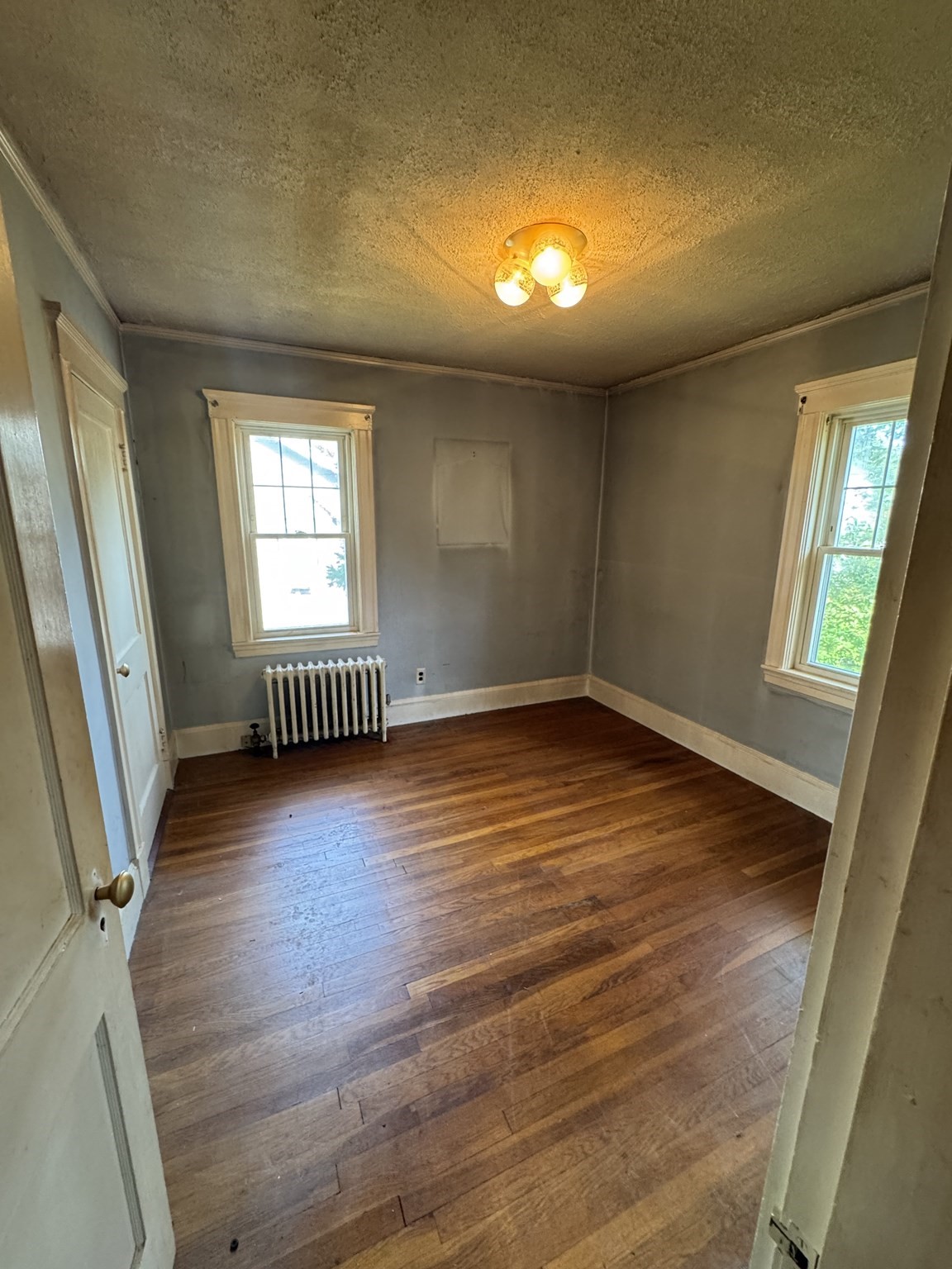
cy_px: 634
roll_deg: +0.1
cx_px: 476
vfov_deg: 102.1
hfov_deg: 85.7
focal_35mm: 14
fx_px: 513
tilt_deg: -12.0
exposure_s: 1/60
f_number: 2.2
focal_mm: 2.22
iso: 320
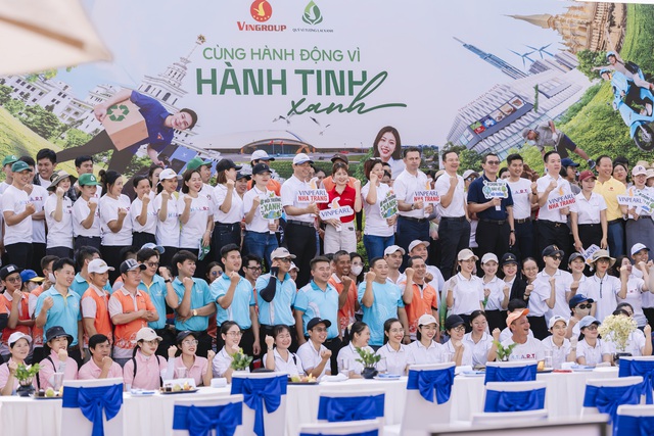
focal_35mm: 102
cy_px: 218
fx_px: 1853
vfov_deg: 13.4
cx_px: 327
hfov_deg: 20.0
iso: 250
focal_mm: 102
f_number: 3.5
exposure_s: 1/500
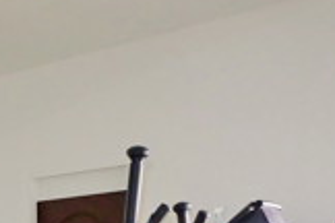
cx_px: -207
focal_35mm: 89
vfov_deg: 14.2
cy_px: 349
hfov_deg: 19.2
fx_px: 828
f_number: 3.5
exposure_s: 1/60
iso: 5000
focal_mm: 16
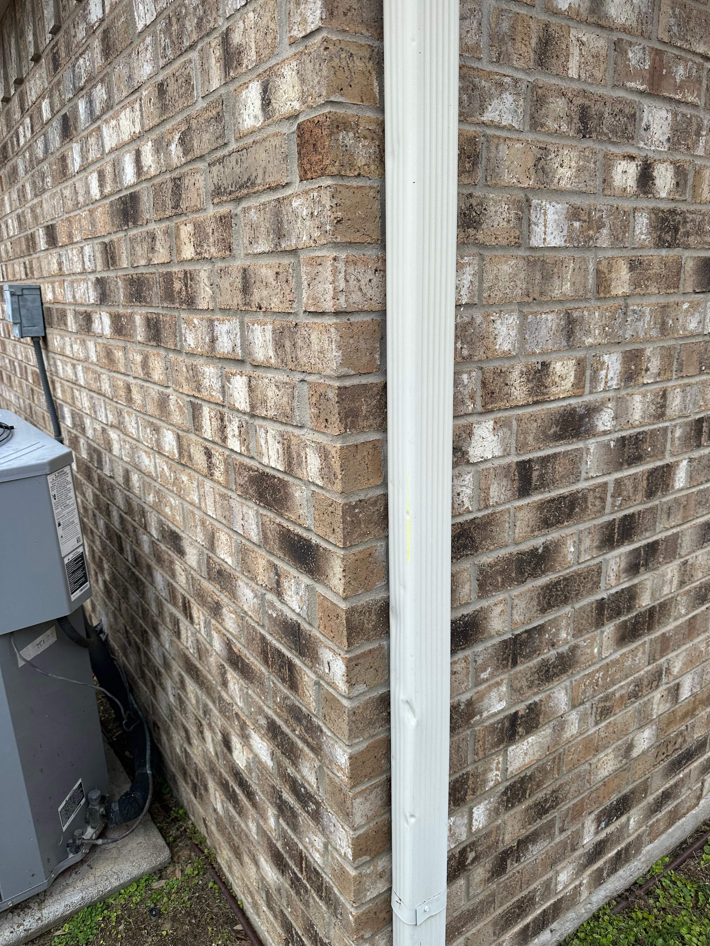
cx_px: 355
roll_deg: +1.5
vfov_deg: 71.6
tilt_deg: -15.1
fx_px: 656
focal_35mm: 24
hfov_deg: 56.8
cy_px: 473
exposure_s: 1/1072
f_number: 1.78
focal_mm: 6.86
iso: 80
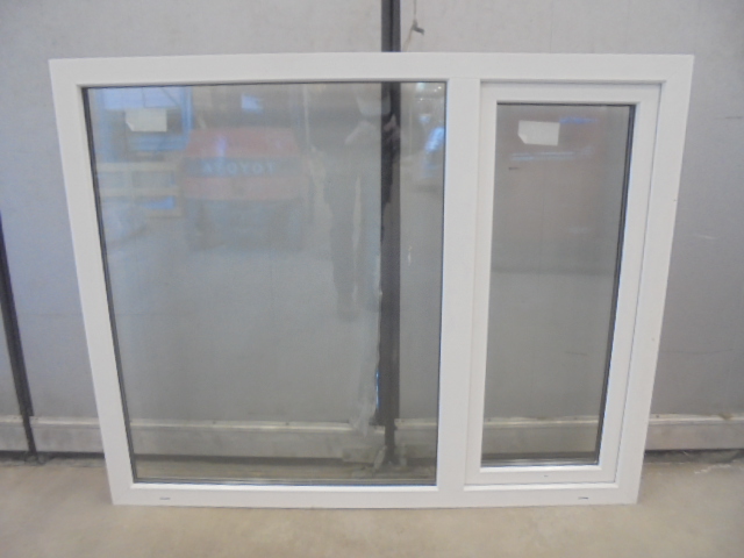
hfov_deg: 67.3
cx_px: 372
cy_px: 279
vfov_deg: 53.1
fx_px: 559
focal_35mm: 26
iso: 400
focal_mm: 4.6
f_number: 3.5
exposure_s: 1/20
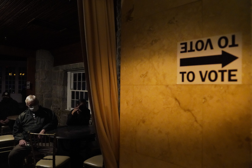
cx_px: 126
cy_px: 84
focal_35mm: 24
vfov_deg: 53.1
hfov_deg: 73.7
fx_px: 168
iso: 12800
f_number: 2.8
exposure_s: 1/400
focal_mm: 24
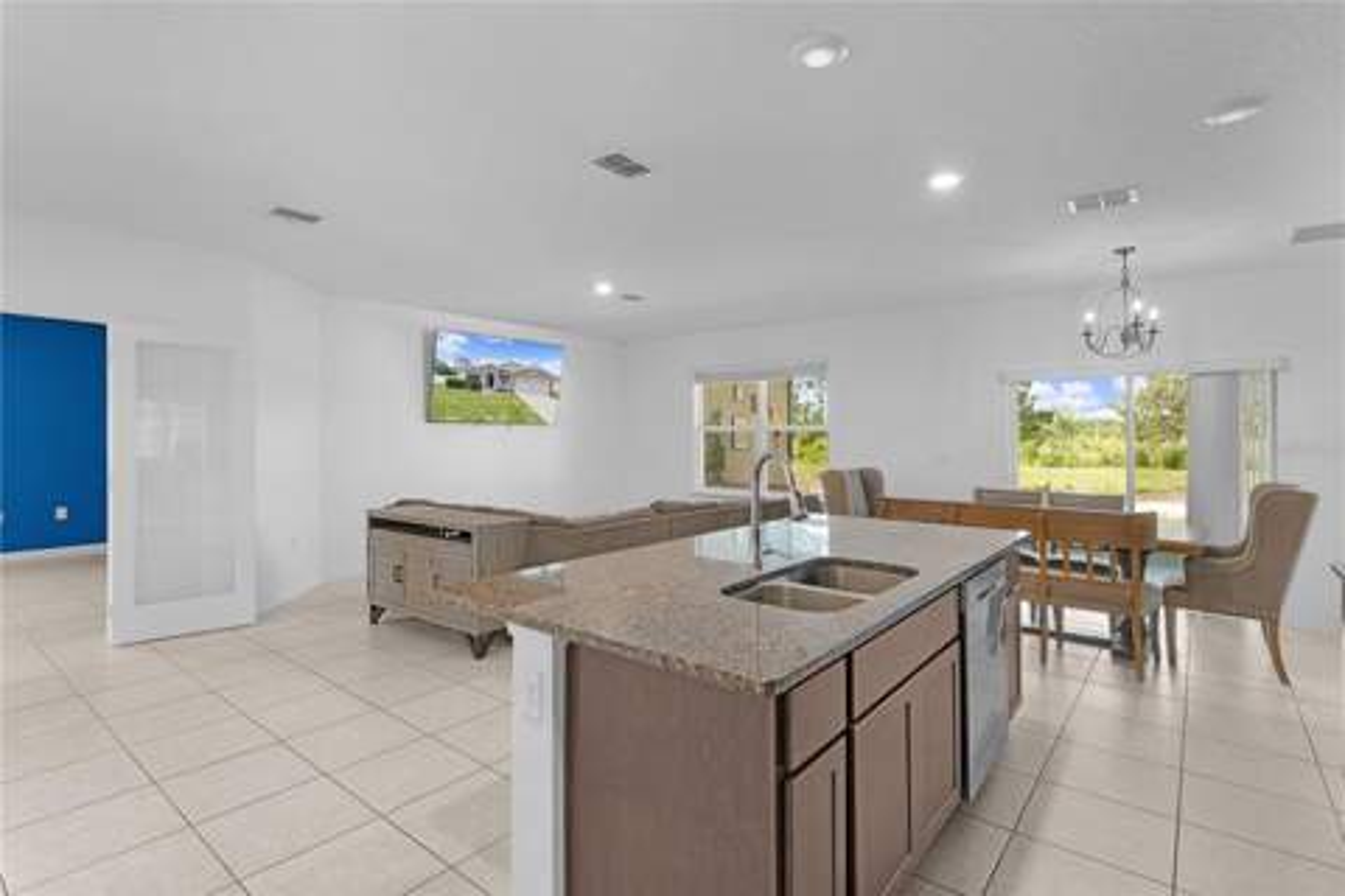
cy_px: 448
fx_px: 635
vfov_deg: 70.4
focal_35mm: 17
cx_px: 672
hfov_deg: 93.3
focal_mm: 17
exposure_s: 1/15
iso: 800
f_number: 10
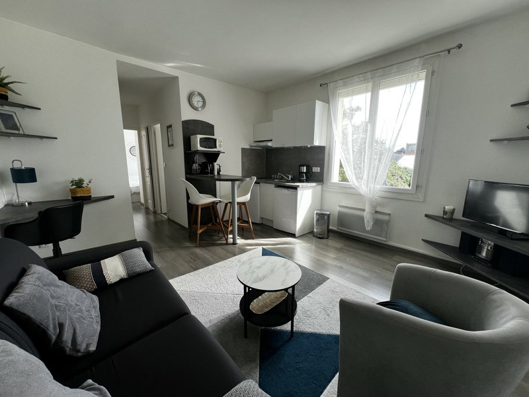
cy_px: 198
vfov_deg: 89.9
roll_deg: -0.2
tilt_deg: -10.4
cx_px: 264
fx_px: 199
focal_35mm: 13
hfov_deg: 106.2
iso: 32
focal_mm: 1.57
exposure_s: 1/109
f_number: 1.8
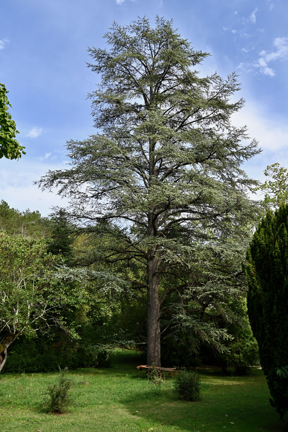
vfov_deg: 66.4
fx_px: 330
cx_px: 144
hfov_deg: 47.2
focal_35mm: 28
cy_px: 216
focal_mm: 27.5
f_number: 4.5
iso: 400
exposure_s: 1/2500
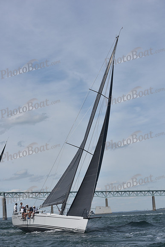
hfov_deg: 19.5
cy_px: 124
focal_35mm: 70
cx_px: 82
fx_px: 481
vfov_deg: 28.8
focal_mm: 70
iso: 320
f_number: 8
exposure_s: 1/800
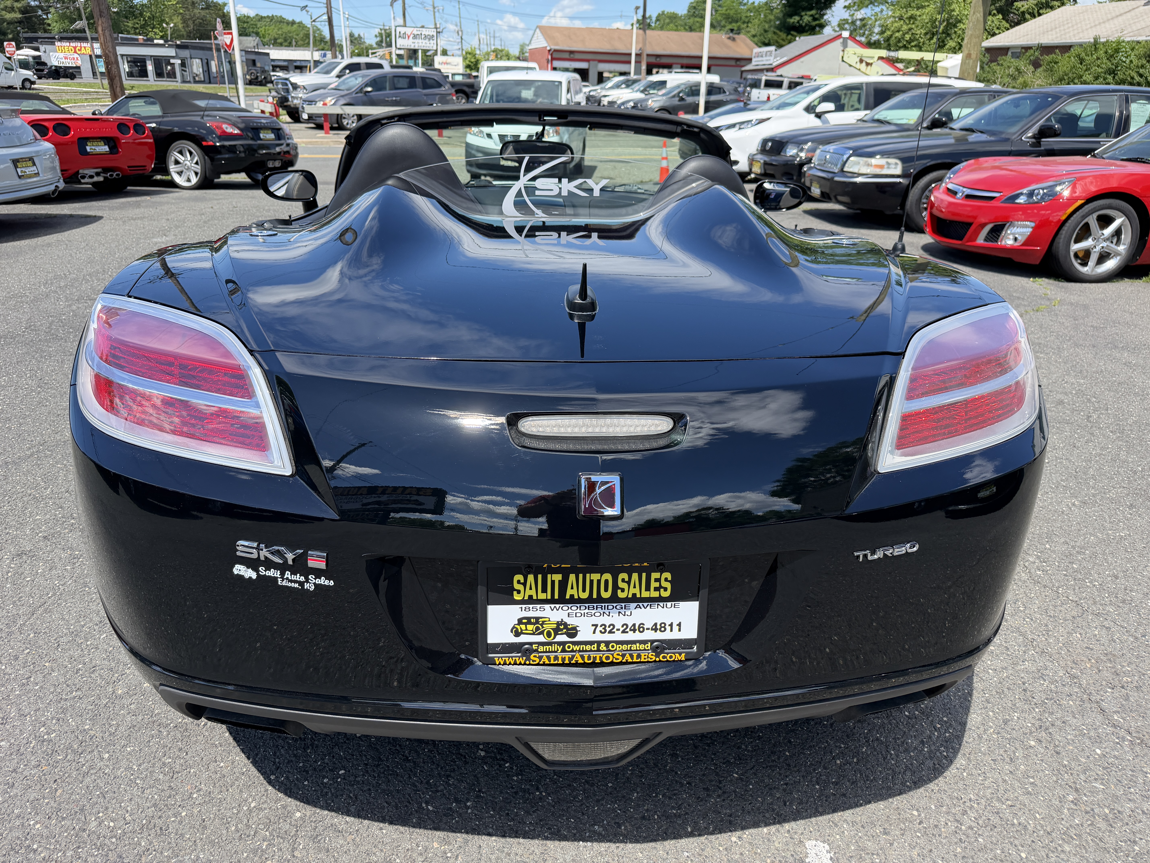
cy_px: 432
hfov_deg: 71.6
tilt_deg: -22.5
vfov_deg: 56.8
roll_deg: -2.1
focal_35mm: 24
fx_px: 797
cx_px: 575
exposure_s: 1/2370
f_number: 1.78
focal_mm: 6.76
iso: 100
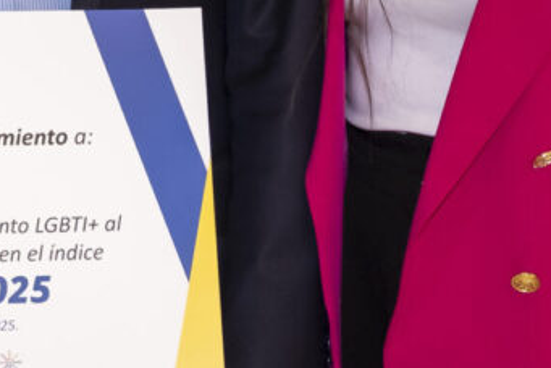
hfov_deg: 9.4
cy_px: -77
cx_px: -32
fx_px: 3309
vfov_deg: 6.3
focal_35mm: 216
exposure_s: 1/125
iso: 1250
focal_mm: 32
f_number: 3.2
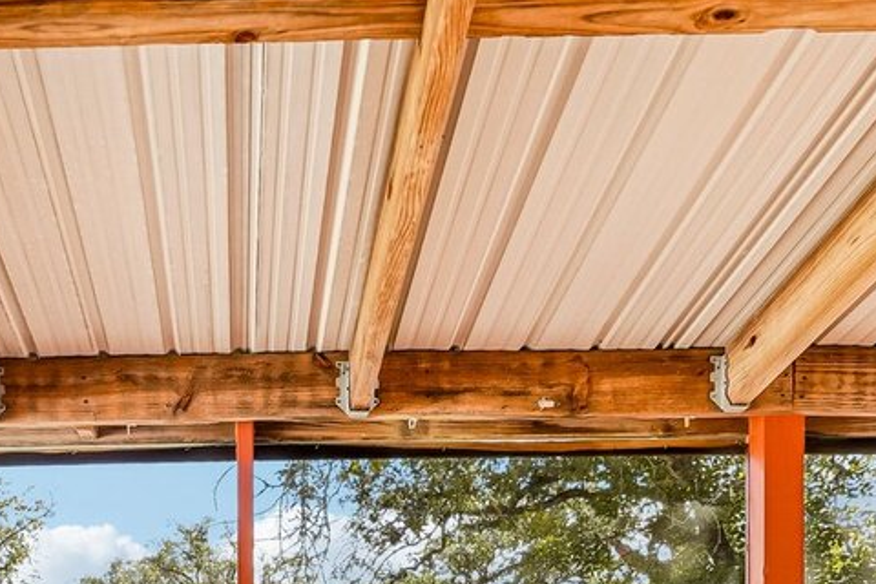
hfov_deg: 36.1
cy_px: 856
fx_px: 1314
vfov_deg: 21.4
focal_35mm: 54
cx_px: 228
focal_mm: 16
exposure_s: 1/30
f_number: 8
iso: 100
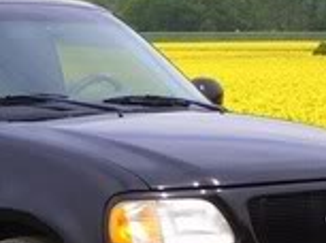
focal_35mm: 216
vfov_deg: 6.8
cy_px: 197
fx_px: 2029
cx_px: -9
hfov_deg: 9.1
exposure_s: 1/250
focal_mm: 8.1
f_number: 5
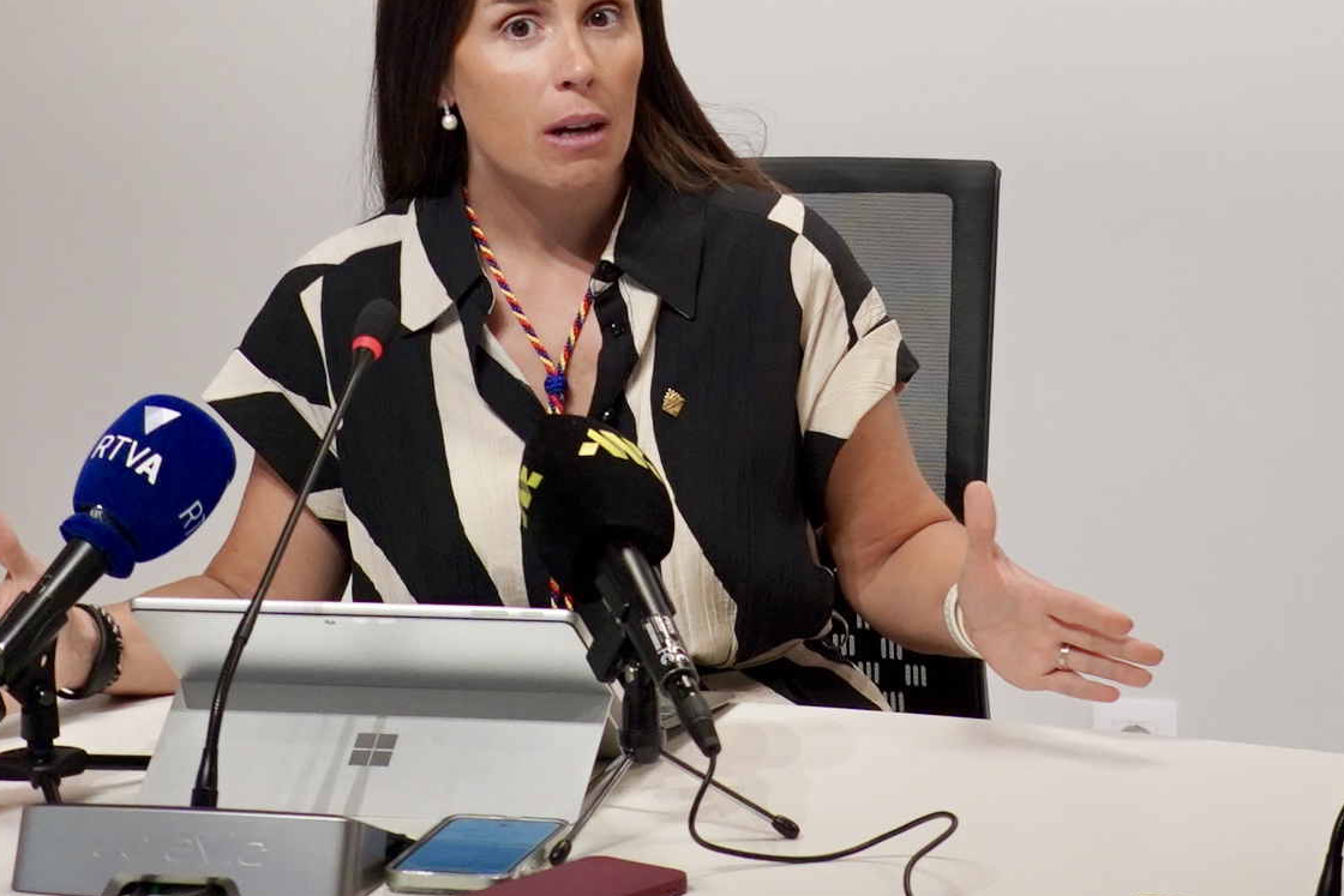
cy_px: -223
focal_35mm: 130
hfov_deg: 15.8
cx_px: 814
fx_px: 4854
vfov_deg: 10.4
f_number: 4
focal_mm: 37
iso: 1250
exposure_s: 1/160
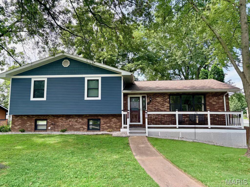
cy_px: 94
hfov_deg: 67.3
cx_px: 125
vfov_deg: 53.1
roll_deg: +0.6
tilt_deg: +7.0
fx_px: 188
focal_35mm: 26
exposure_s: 1/507
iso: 64
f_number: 1.6
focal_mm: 5.96
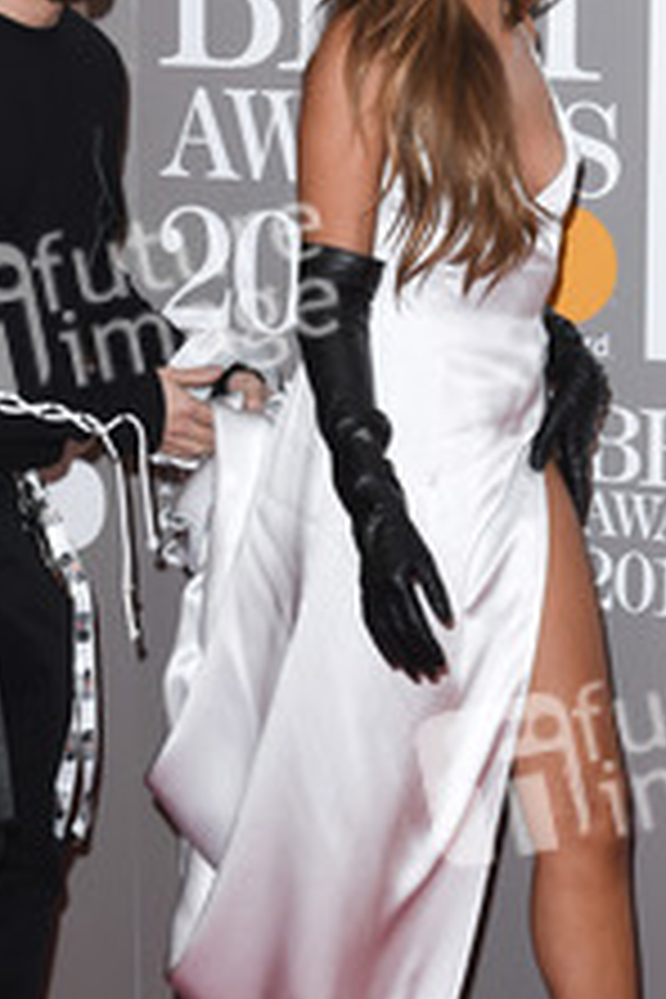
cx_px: 241
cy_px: 536
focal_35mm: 117
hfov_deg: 11.7
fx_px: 3246
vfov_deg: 17.5
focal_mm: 65
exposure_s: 1/250
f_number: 5.6
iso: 400
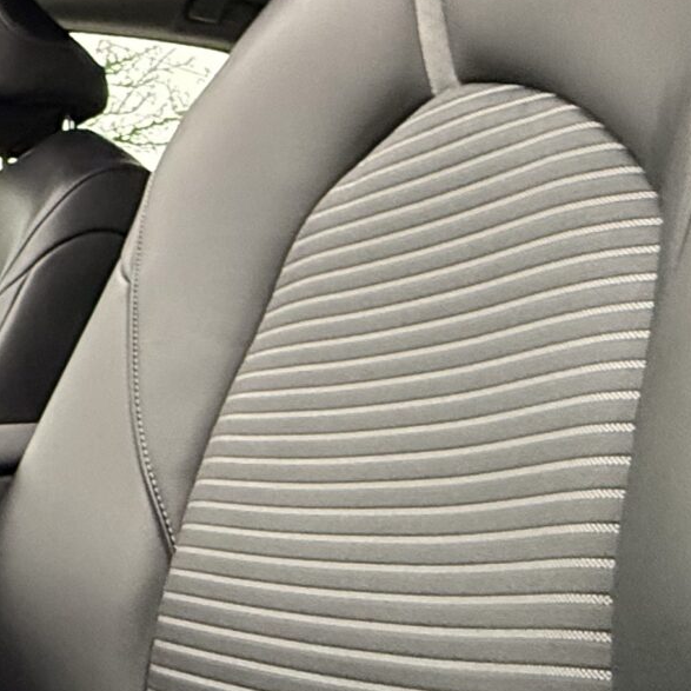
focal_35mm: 54
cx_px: -454
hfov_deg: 22.8
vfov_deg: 31.5
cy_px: 247
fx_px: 1220
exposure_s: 1/62
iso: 320
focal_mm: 2.22
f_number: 2.2
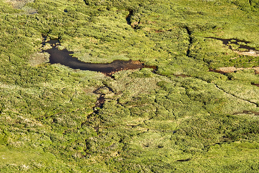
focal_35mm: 180
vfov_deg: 7.6
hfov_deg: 11.4
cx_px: 130
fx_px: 1296
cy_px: 86
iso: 100
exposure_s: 1/10
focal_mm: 120
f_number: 16
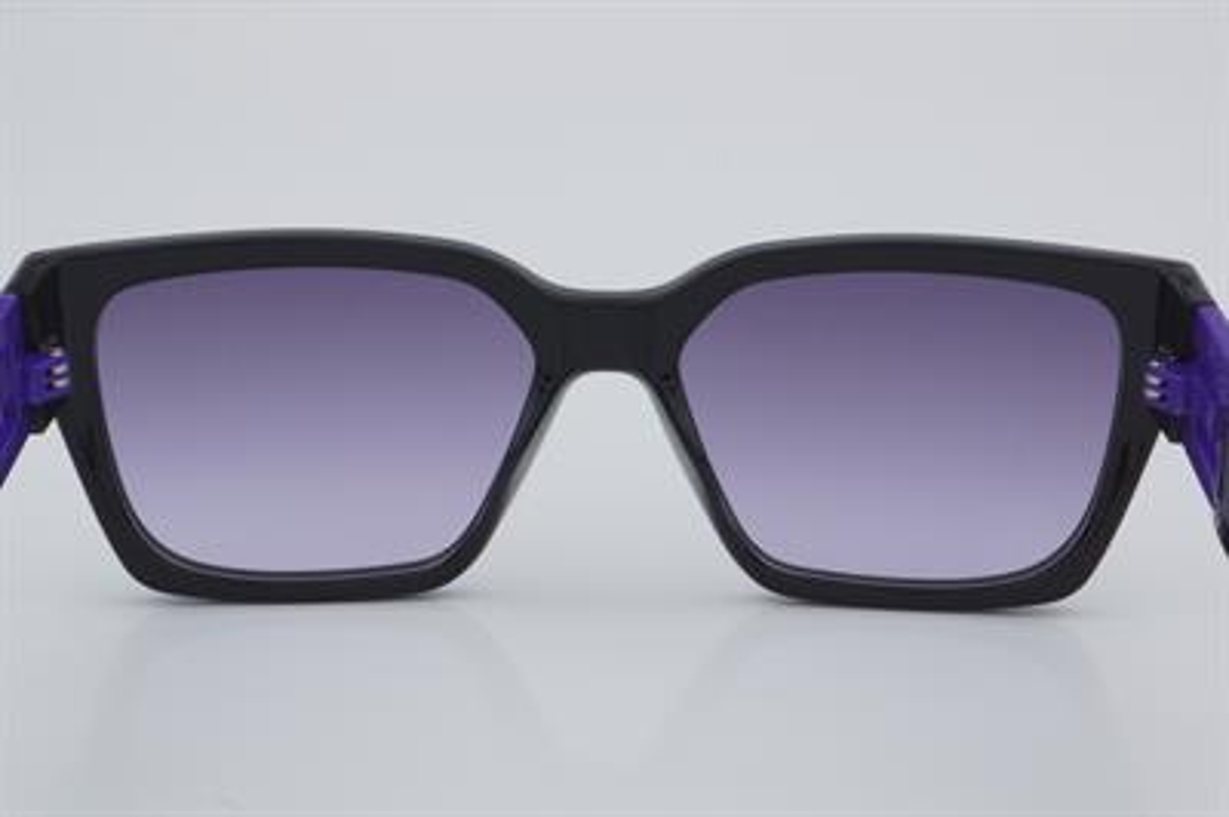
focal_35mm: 75
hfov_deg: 27.0
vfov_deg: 18.2
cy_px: 408
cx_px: 614
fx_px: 2558
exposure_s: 1/4
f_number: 32
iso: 100
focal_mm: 50
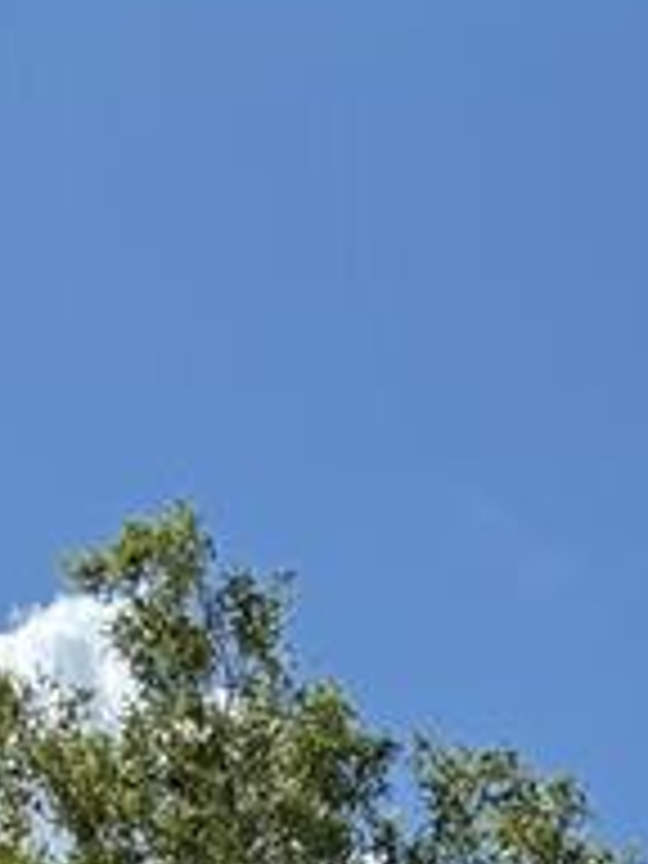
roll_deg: -1.8
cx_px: 634
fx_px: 3744
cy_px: 2655
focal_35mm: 150
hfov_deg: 9.8
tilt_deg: +1.0
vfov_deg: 9.8
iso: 100
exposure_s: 1/5319
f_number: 1.78
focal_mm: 6.76
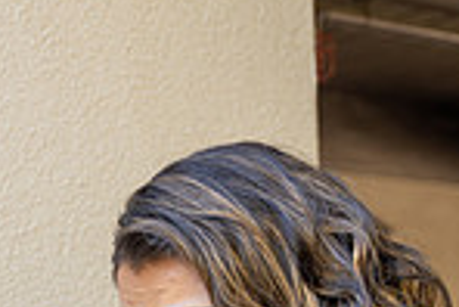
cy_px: 504
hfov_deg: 10.9
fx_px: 2361
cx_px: -84
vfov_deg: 7.3
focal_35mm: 185
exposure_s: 1/80
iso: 125
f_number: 3.2
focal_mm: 47.2
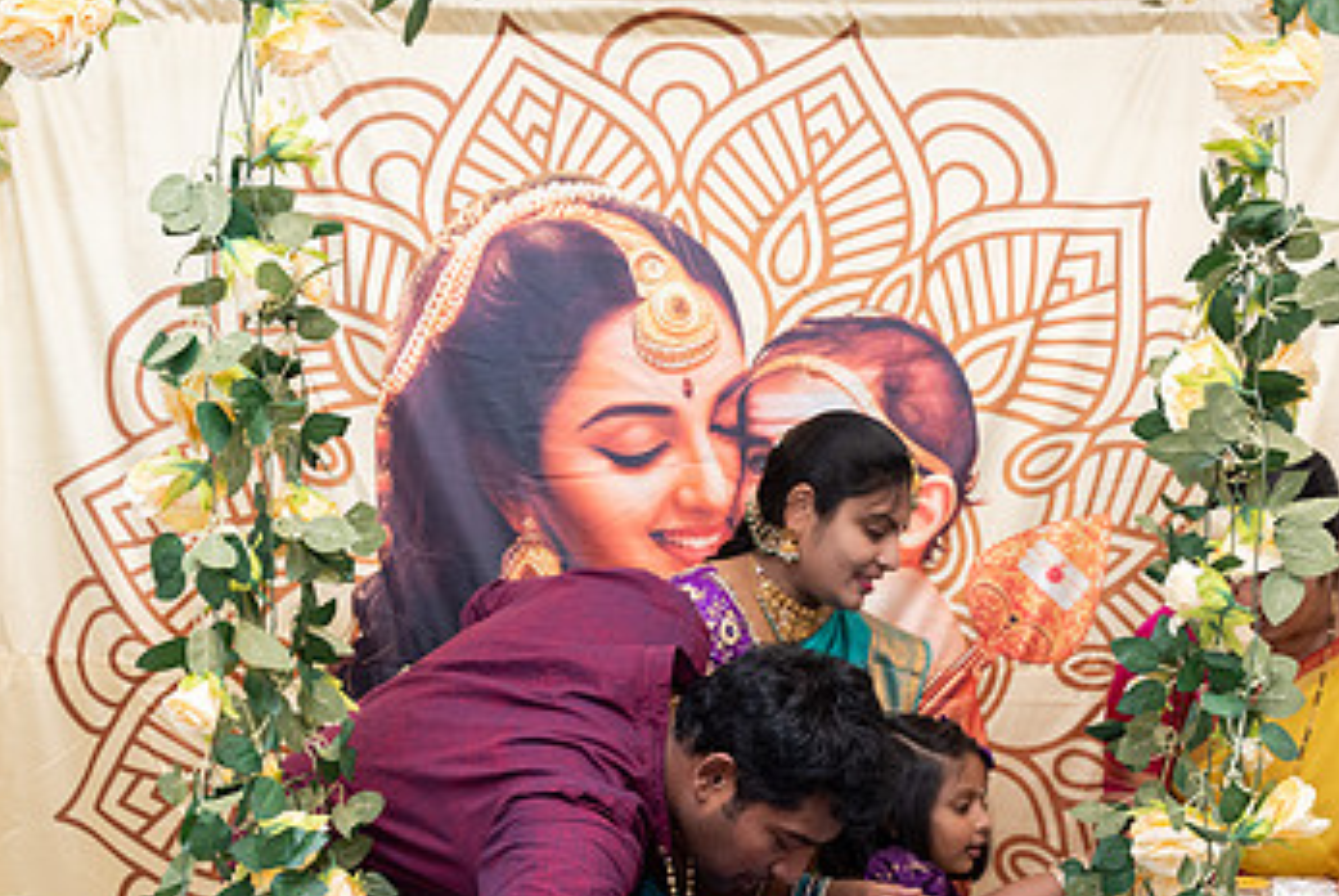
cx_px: 683
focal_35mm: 43
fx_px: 1601
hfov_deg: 45.4
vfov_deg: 30.5
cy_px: 713
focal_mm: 24
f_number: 3.5
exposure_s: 1/200
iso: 500
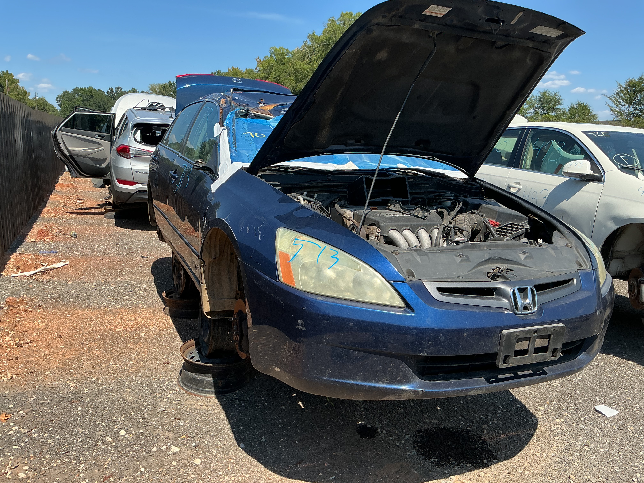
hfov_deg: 61.7
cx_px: 322
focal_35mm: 29
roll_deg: -0.9
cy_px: 242
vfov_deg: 48.2
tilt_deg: -10.9
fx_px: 540
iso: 25
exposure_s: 1/1221
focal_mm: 3
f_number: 1.8
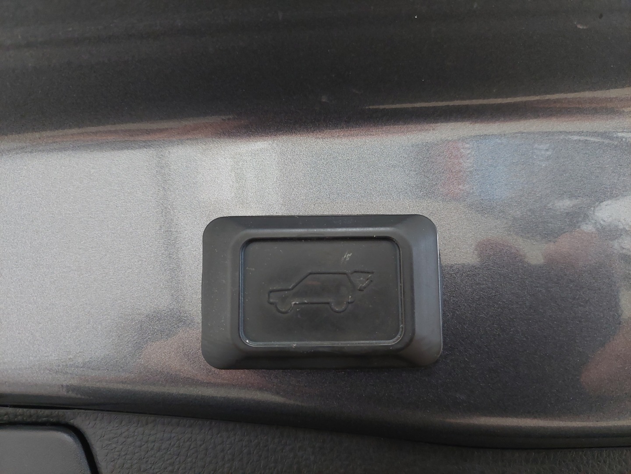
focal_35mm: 25
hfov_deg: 69.4
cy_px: 237
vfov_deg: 54.9
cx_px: 316
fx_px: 456
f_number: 1.8
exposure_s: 1/50
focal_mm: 5.23
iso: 500
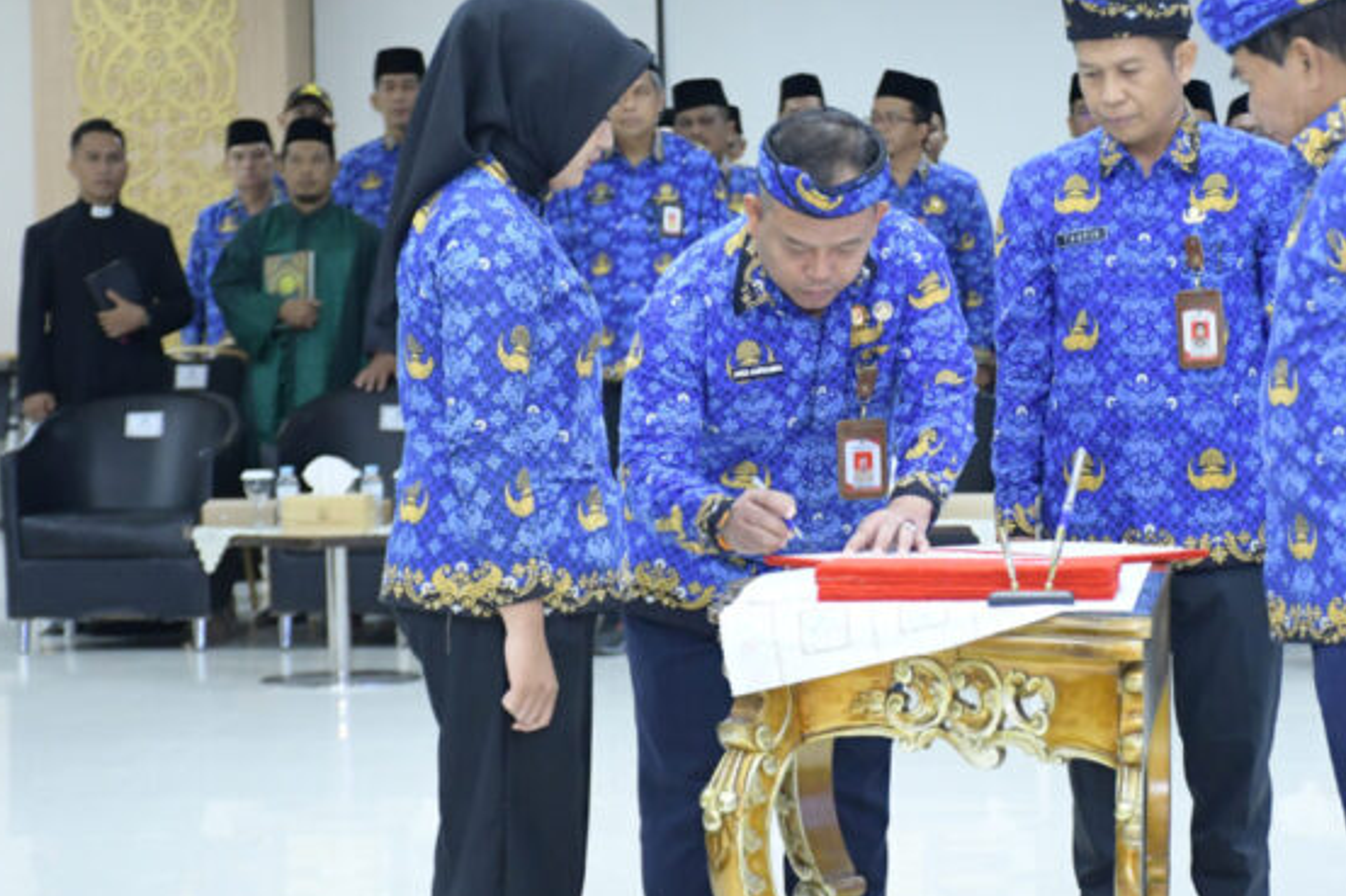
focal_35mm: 126
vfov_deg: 10.9
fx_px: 4709
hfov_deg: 16.2
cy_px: 427
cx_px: 897
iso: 3200
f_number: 5
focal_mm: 62
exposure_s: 1/160
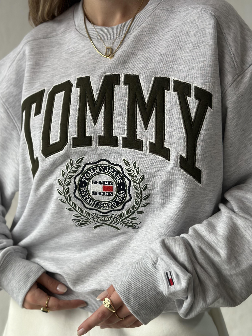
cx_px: 119
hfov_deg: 28.0
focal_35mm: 52
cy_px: 166
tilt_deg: -2.9
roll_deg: -0.5
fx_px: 505
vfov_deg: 36.8
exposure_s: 1/60
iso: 125
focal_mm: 6.86
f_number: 1.78
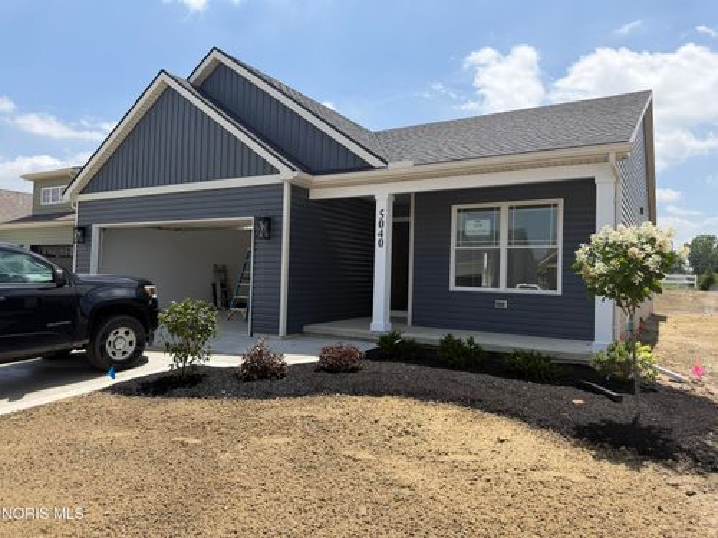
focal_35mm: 24
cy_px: 269
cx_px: 359
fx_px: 498
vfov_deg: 56.8
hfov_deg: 71.6
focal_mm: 6.76
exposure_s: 1/4673
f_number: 1.78
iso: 100
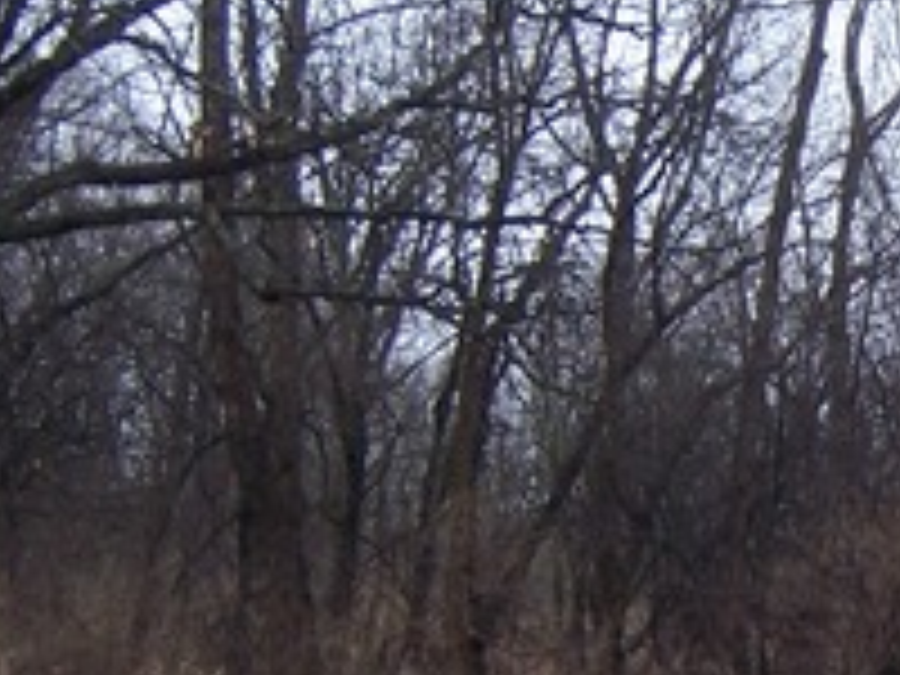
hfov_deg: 16.5
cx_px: 1030
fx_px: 2990
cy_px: 630
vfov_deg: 12.8
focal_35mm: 115
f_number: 2.8
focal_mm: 6.2
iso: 125
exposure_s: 1/100
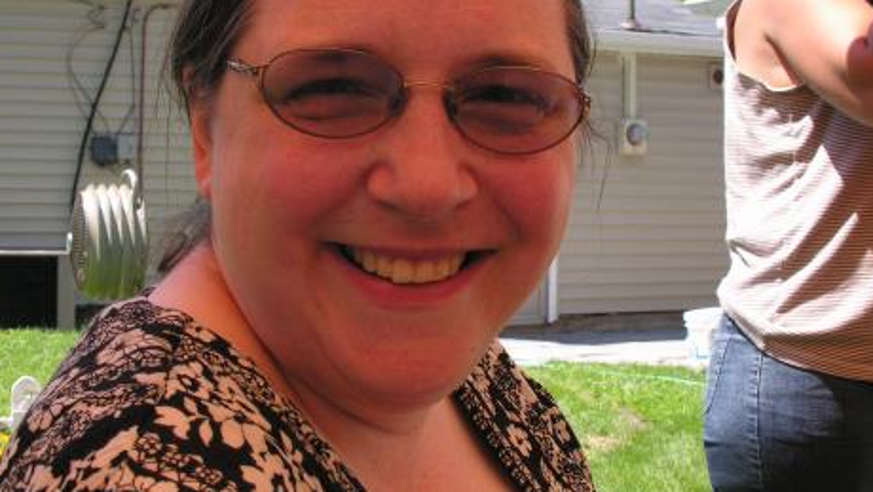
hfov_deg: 39.1
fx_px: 1227
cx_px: 378
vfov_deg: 22.6
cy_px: 239
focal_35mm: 53
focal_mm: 8.9
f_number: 5
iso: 50
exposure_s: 1/141
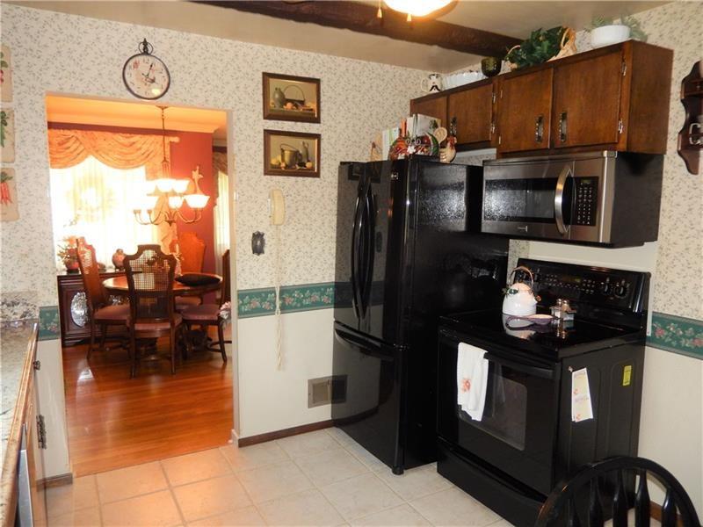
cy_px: 264
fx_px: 508
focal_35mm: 25
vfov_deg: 54.9
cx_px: 352
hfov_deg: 69.4
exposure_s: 1/30
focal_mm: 4.5
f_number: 3.4
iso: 220
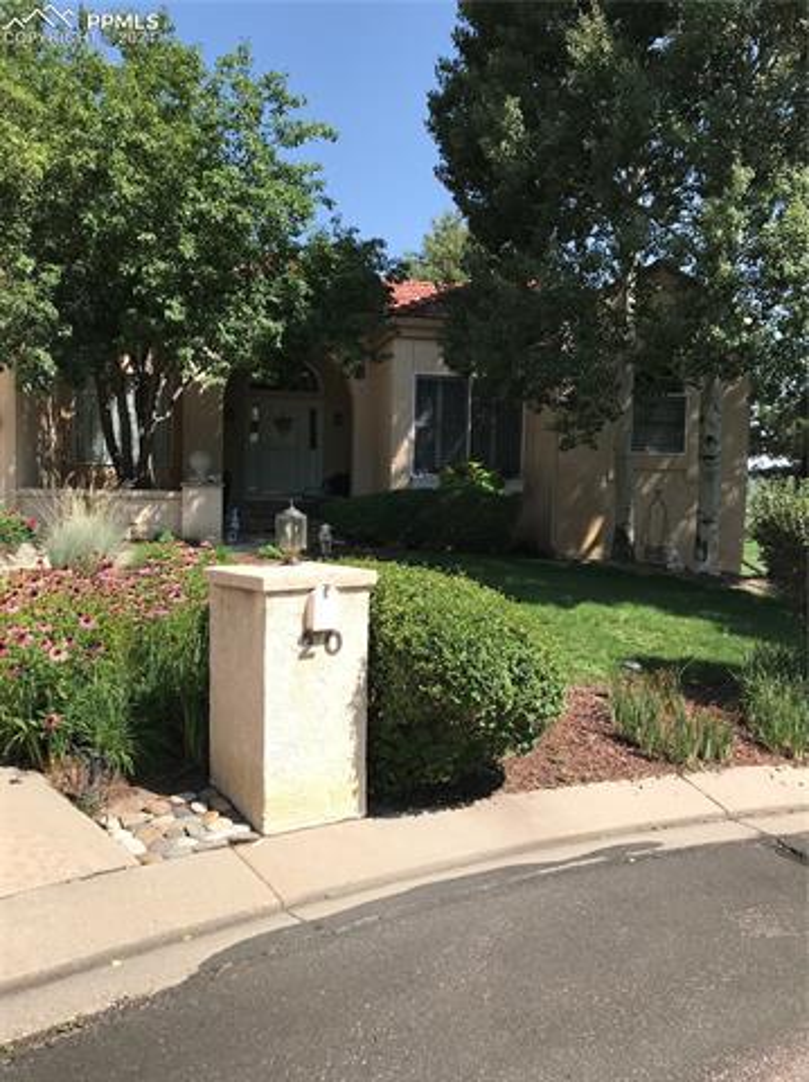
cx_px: 404
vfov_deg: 63.5
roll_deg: -1.4
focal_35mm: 28
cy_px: 541
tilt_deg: -4.1
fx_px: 874
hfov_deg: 49.7
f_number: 1.8
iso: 20
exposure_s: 1/1520
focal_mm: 3.99
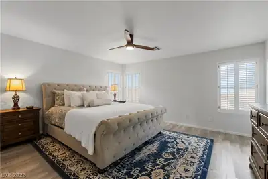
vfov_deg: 77.4
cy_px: 90
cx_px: 134
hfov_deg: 100.4
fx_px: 112
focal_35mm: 15
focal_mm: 10
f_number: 8
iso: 400
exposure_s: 1/6
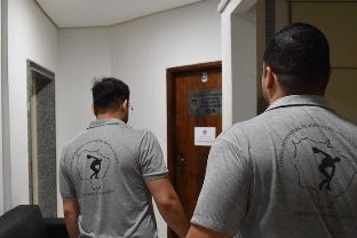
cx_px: 136
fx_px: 387
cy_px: 145
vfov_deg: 34.1
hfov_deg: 49.1
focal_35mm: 39
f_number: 4
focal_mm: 18
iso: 800
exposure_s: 1/60
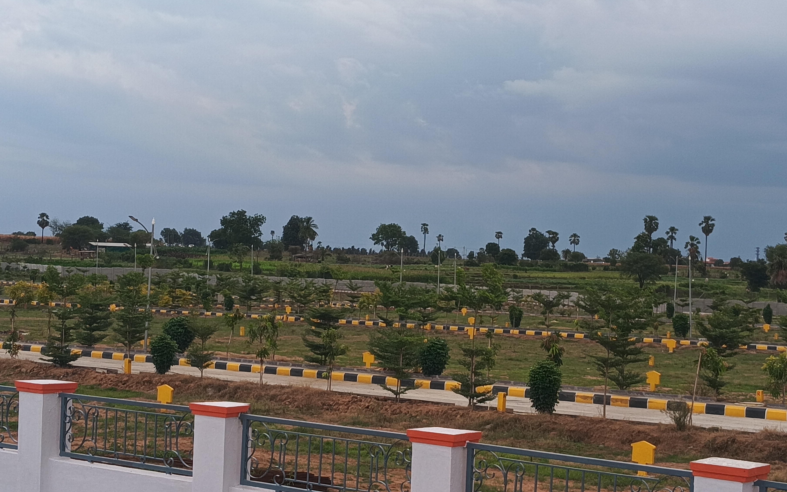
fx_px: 1437
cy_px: 283
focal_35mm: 67
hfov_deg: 30.6
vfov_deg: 19.4
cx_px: 423
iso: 50
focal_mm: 4.22
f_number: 1.8
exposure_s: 1/138
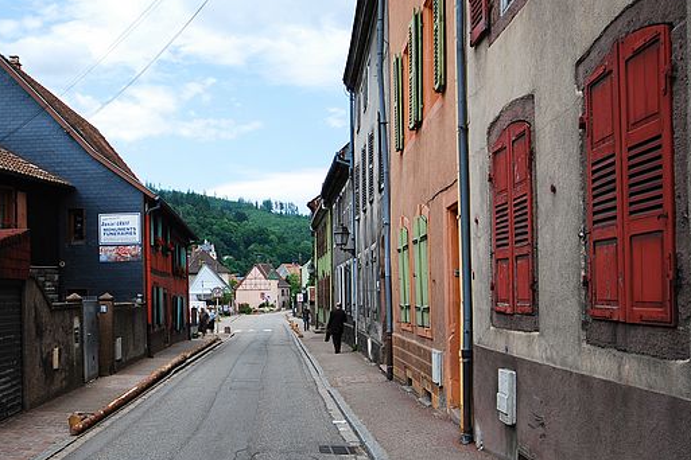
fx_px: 787
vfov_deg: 32.4
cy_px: 293
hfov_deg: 47.0
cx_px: 256
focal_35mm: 41
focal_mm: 20
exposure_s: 1/200
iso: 100
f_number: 5.6
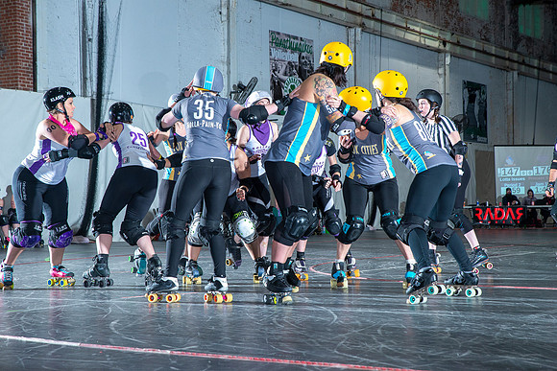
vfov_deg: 19.5
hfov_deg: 28.8
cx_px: 278
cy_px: 186
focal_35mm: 70
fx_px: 1083
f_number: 8
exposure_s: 1/160
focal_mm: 70
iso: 800
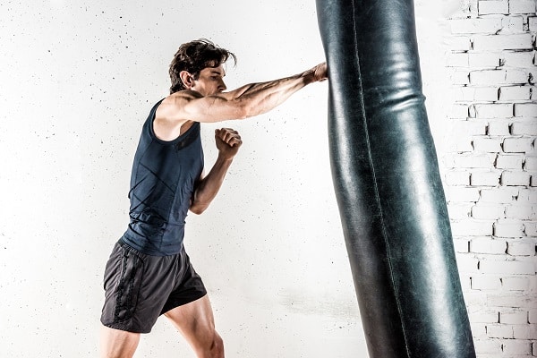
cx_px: 268
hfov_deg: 39.6
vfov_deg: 27.0
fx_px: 746
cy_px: 179
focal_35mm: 50
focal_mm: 50
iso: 400
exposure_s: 1/250
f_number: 8
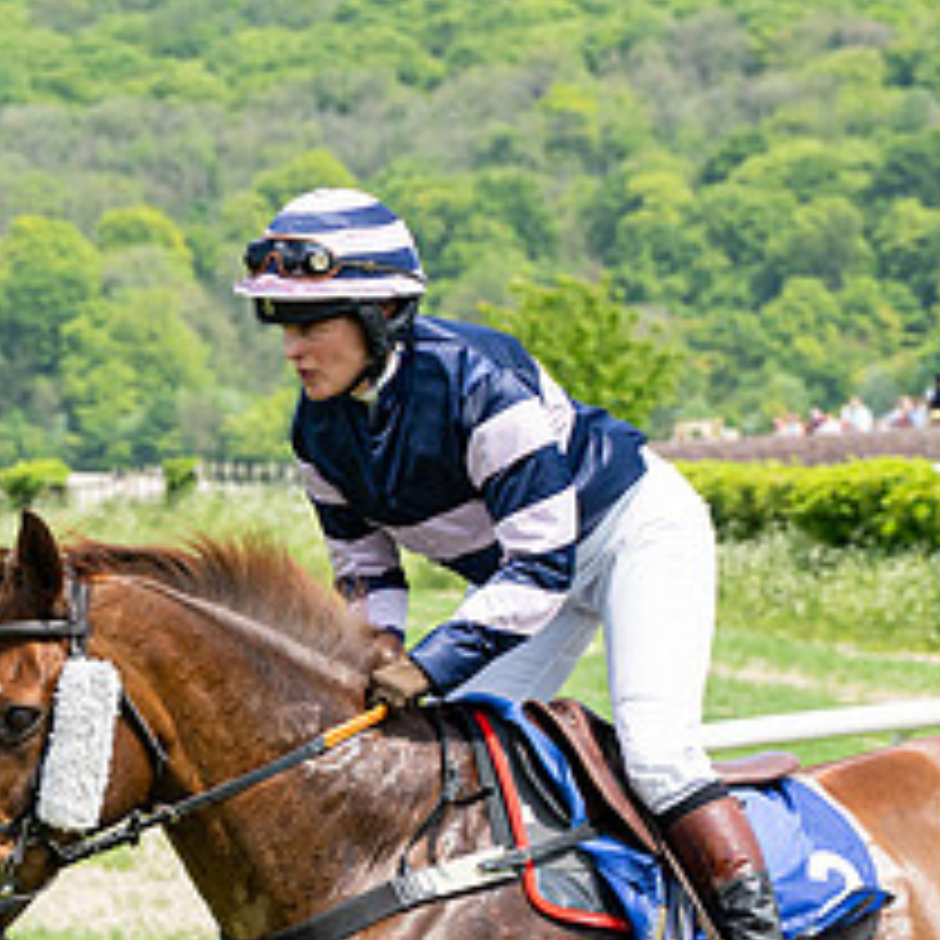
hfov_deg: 6.7
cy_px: 1005
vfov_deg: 6.7
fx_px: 7988
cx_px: 567
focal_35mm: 260
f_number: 5
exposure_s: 1/1250
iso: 200
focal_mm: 70
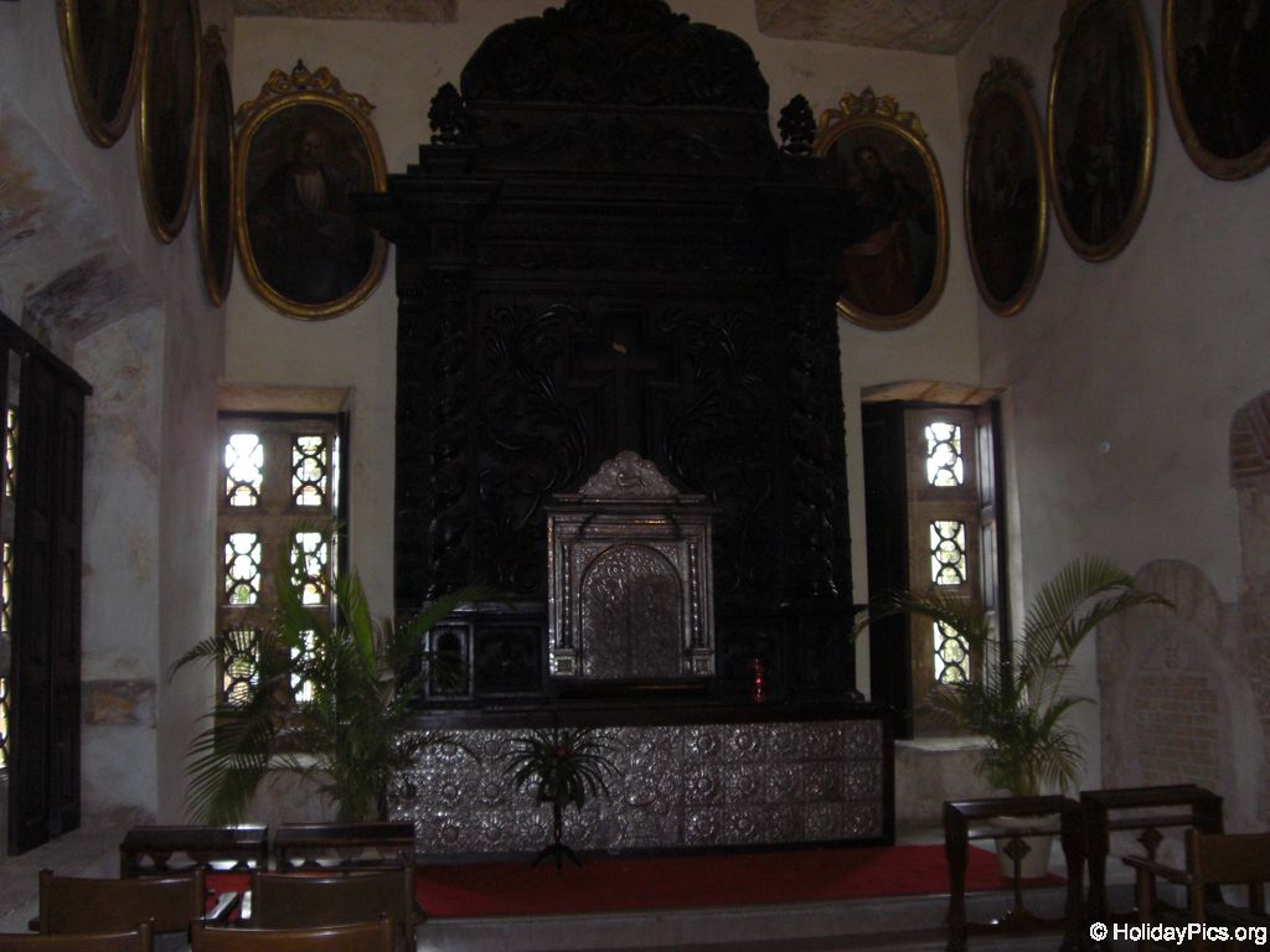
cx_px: 635
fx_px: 1394
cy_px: 476
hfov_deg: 49.0
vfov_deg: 37.7
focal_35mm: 38
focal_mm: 6.2
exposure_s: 1/60
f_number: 2.7
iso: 200
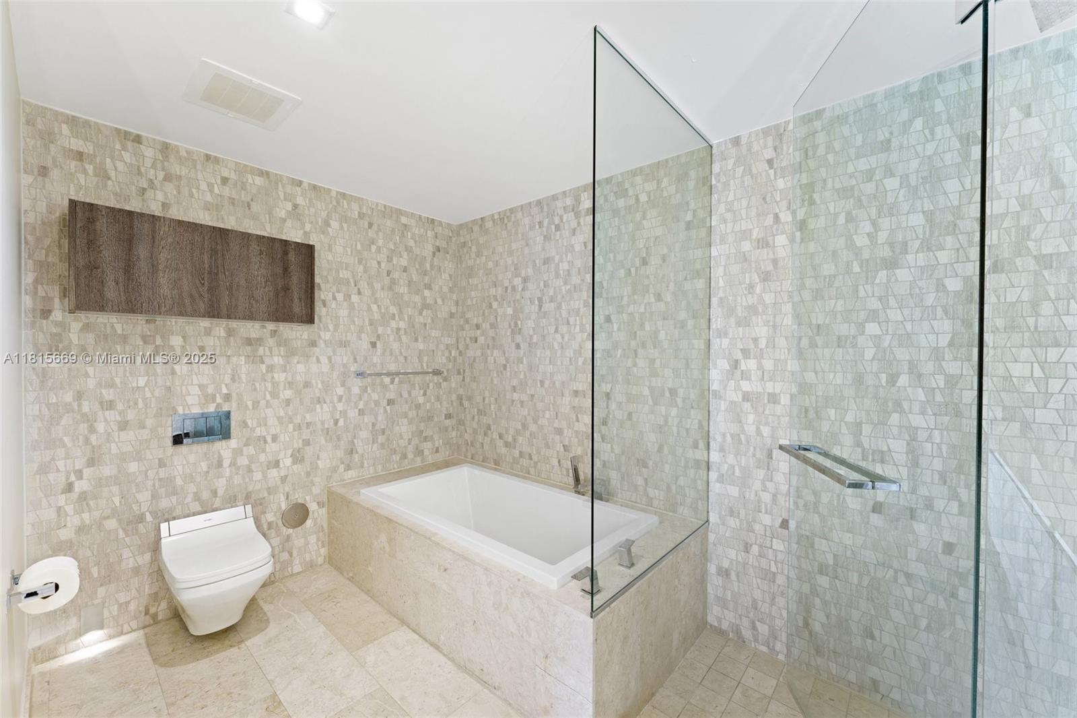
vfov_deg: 81.2
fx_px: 419
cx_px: 538
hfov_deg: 104.3
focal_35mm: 14
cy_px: 359
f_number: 8
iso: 200
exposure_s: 1/1.25
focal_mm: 14
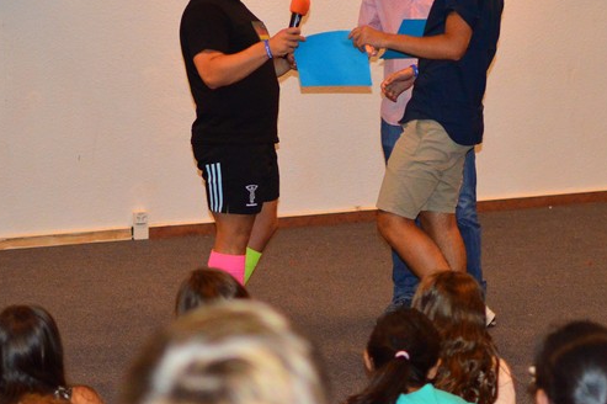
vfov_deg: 12.4
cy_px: 25
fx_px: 1837
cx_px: 368
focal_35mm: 109
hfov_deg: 18.7
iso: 1400
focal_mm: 35
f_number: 1.8
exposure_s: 1/160
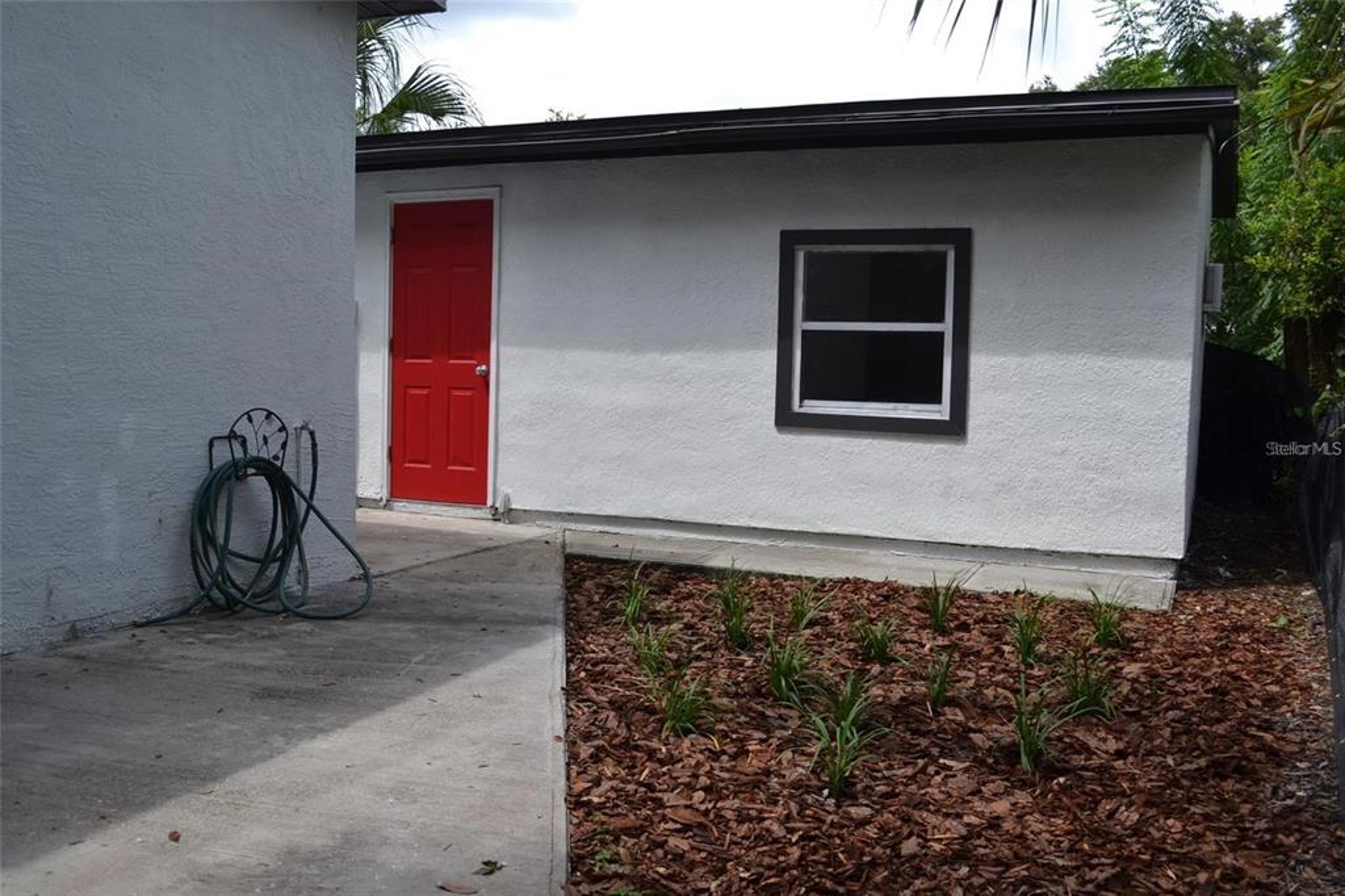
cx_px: 672
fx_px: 1232
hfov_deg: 57.2
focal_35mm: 33
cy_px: 448
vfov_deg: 39.9
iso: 100
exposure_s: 1/200
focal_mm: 22
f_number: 7.1
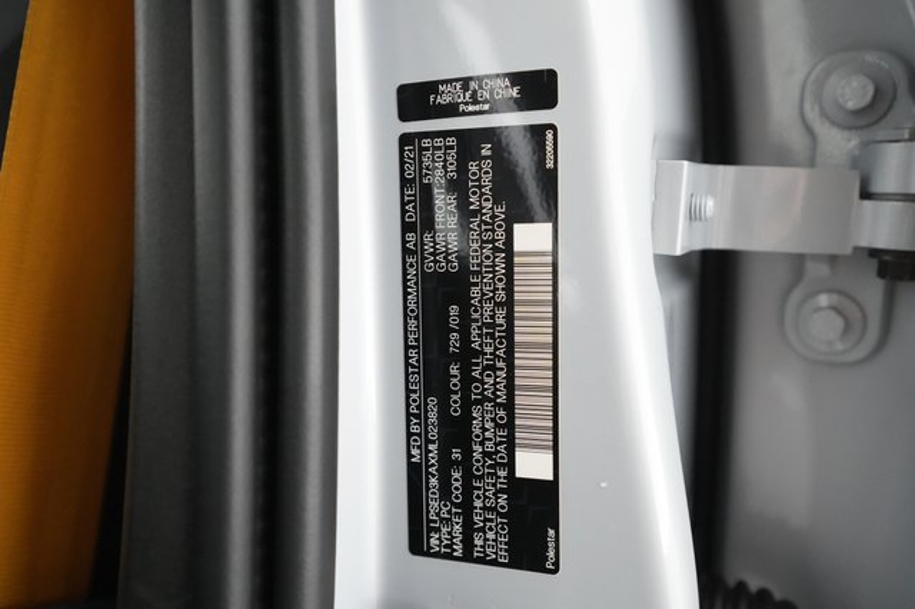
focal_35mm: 28
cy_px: 304
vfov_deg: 46.4
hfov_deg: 65.5
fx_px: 711
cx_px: 458
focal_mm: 28
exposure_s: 1/100
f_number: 4.5
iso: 10000
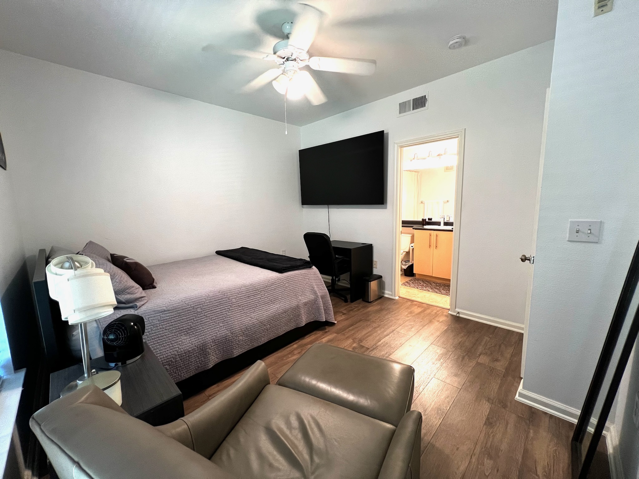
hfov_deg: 106.2
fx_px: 240
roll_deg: +1.8
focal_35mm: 13
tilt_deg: -7.7
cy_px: 240
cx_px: 320
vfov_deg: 89.9
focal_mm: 1.57
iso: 160
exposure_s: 1/60
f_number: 1.8
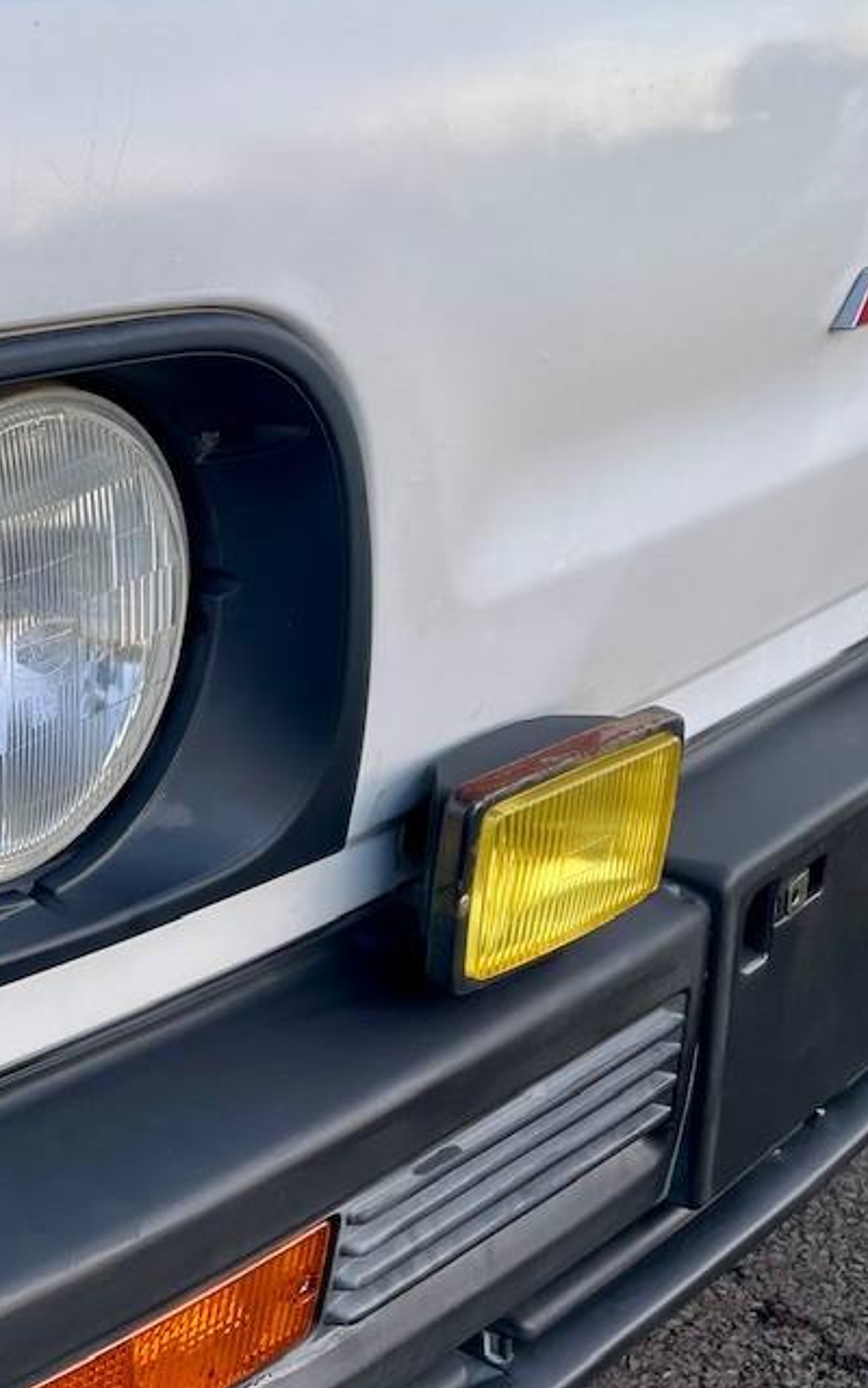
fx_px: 2006
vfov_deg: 38.2
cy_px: 644
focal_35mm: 53
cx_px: -93
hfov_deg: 22.9
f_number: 1.6
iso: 32
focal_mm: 5.1
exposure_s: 1/238
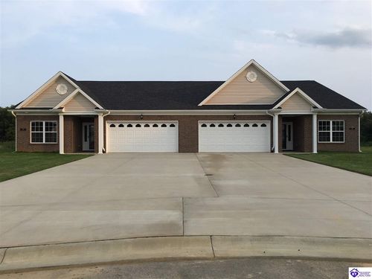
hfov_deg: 61.7
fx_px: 312
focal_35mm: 29
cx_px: 186
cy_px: 140
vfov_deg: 48.2
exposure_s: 1/582
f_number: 2.2
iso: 25
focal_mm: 4.15
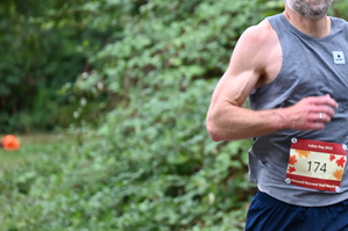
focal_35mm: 368
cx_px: 315
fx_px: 3555
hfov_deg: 5.6
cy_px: 68
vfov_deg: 3.7
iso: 2000
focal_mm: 200
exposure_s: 1/250
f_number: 6.3
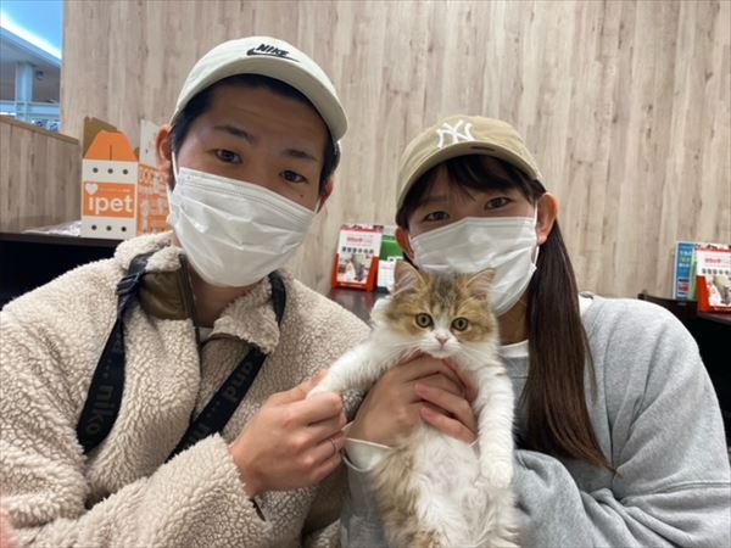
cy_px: 274
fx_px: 549
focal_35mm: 26
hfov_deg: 67.3
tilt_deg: -2.4
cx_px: 366
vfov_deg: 53.1
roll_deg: -3.9
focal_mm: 4.25
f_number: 1.8
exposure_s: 1/120
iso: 80
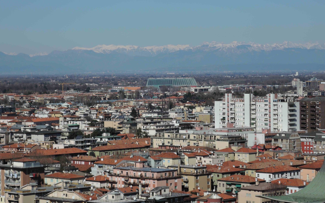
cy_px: 97
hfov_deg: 16.3
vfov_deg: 10.2
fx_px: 1134
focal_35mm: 128
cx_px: 163
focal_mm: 25.5
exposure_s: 1/800
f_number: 5.6
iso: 80
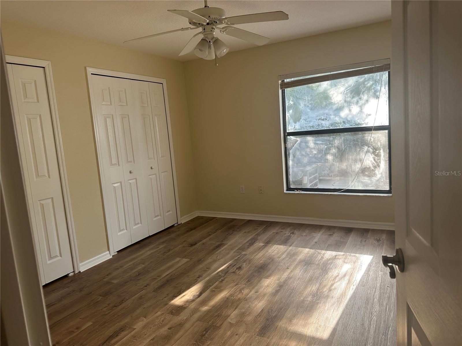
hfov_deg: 71.6
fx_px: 320
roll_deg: +4.7
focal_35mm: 24
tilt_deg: -7.6
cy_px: 173
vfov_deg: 56.8
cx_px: 231
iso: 80
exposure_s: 1/180
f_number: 1.78
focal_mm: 6.86
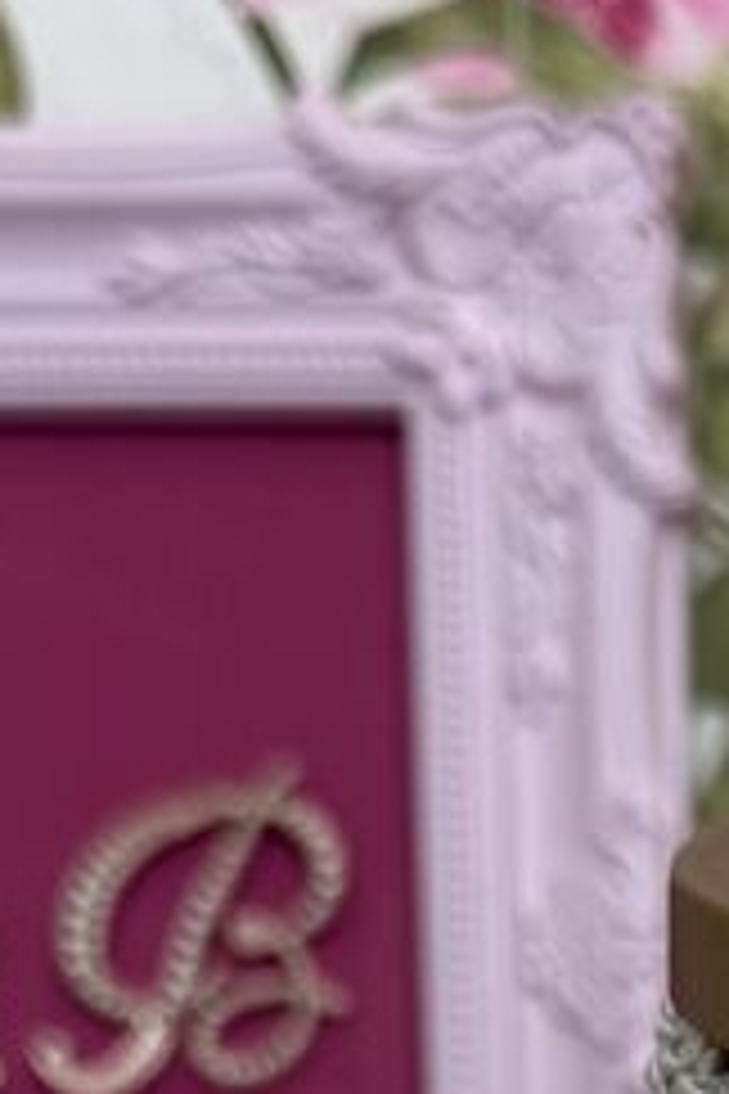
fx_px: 4677
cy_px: 2193
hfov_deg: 8.6
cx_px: 1289
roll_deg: +0.4
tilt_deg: -8.0
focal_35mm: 154
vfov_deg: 11.9
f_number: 1.78
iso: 125
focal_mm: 6.76
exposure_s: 1/100
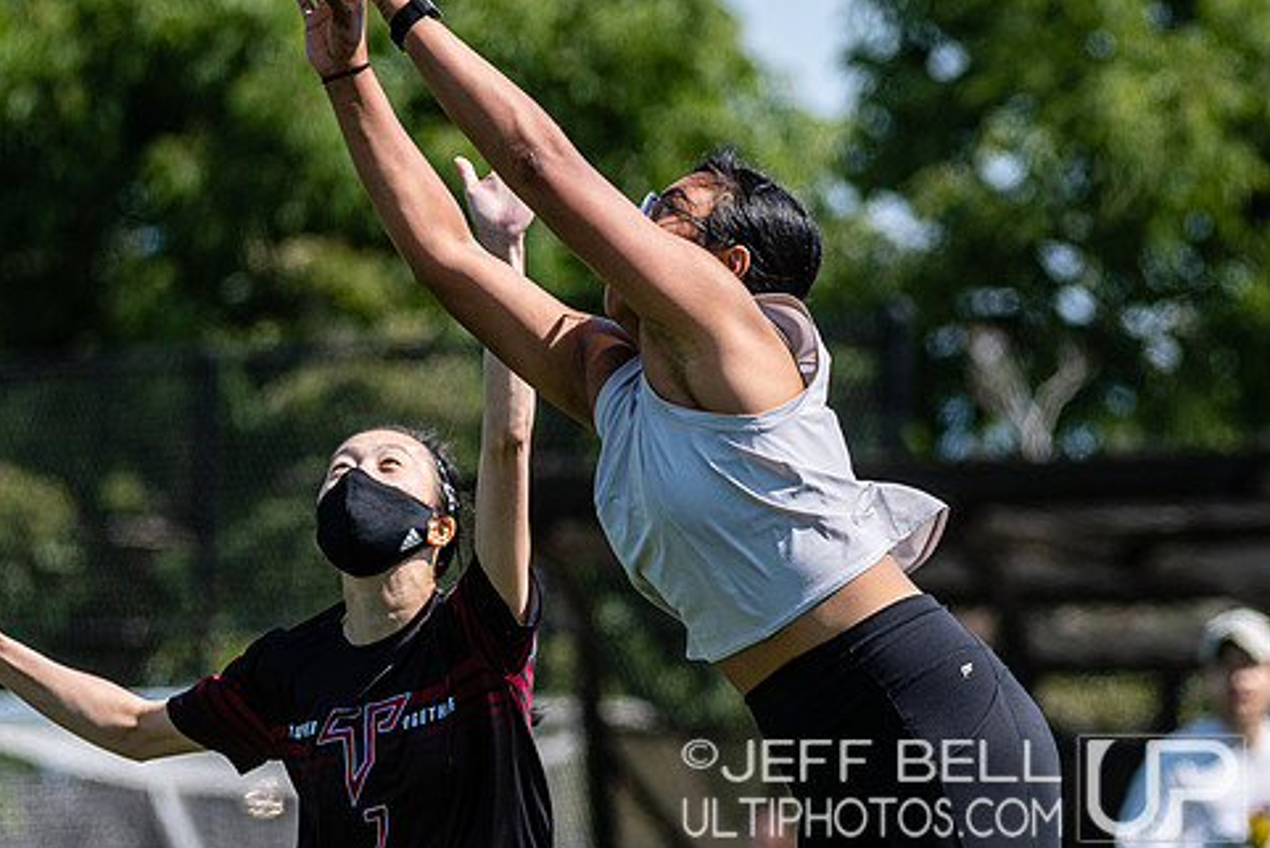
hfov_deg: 3.8
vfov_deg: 2.5
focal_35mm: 547
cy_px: 561
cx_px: 884
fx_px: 19302
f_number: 4
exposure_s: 1/2000
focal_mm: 200
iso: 200
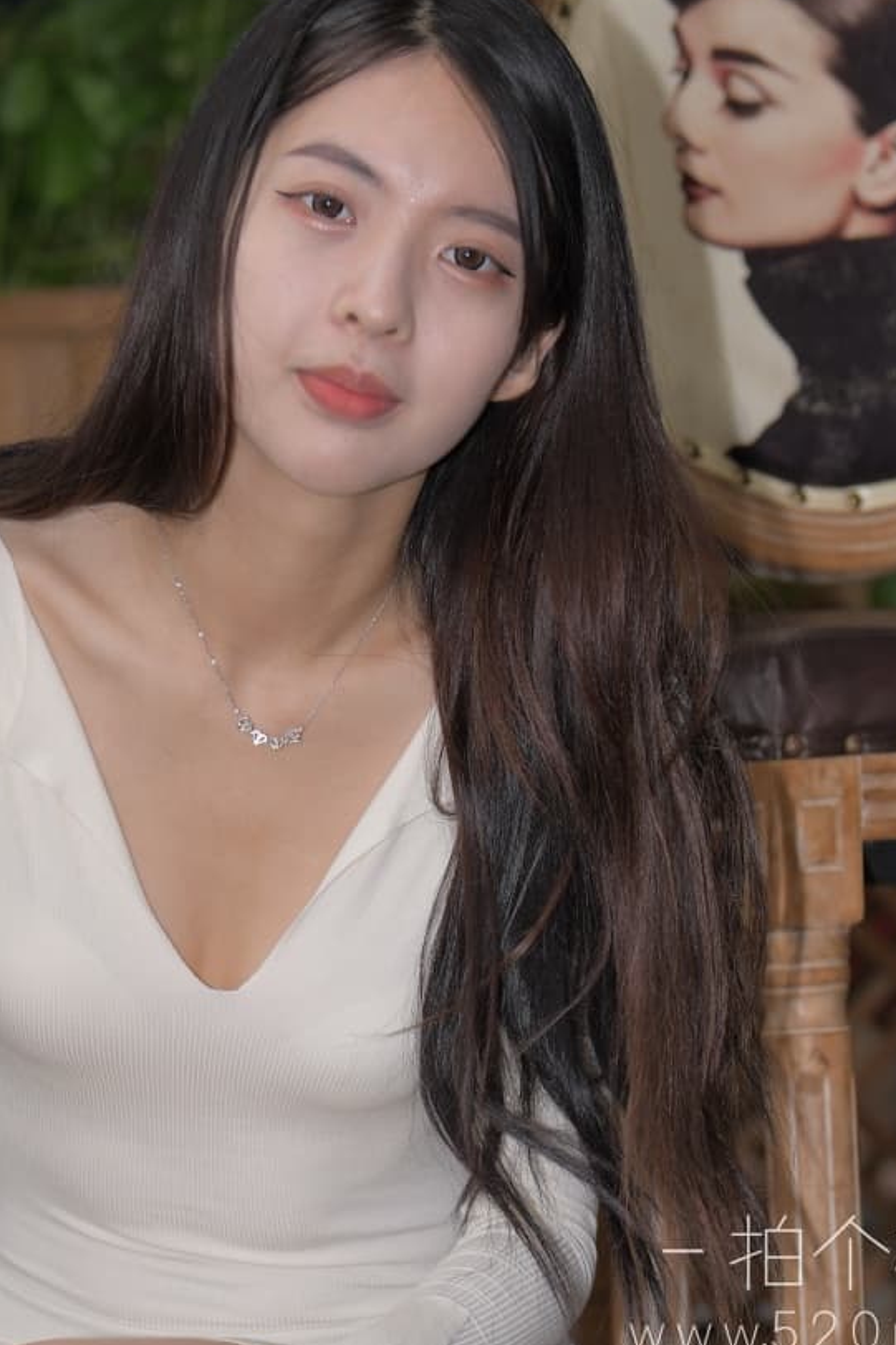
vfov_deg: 10.0
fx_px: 7619
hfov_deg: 6.7
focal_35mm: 204
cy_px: 1204
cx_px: 265
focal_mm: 92
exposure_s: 1/250
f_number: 4
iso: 320
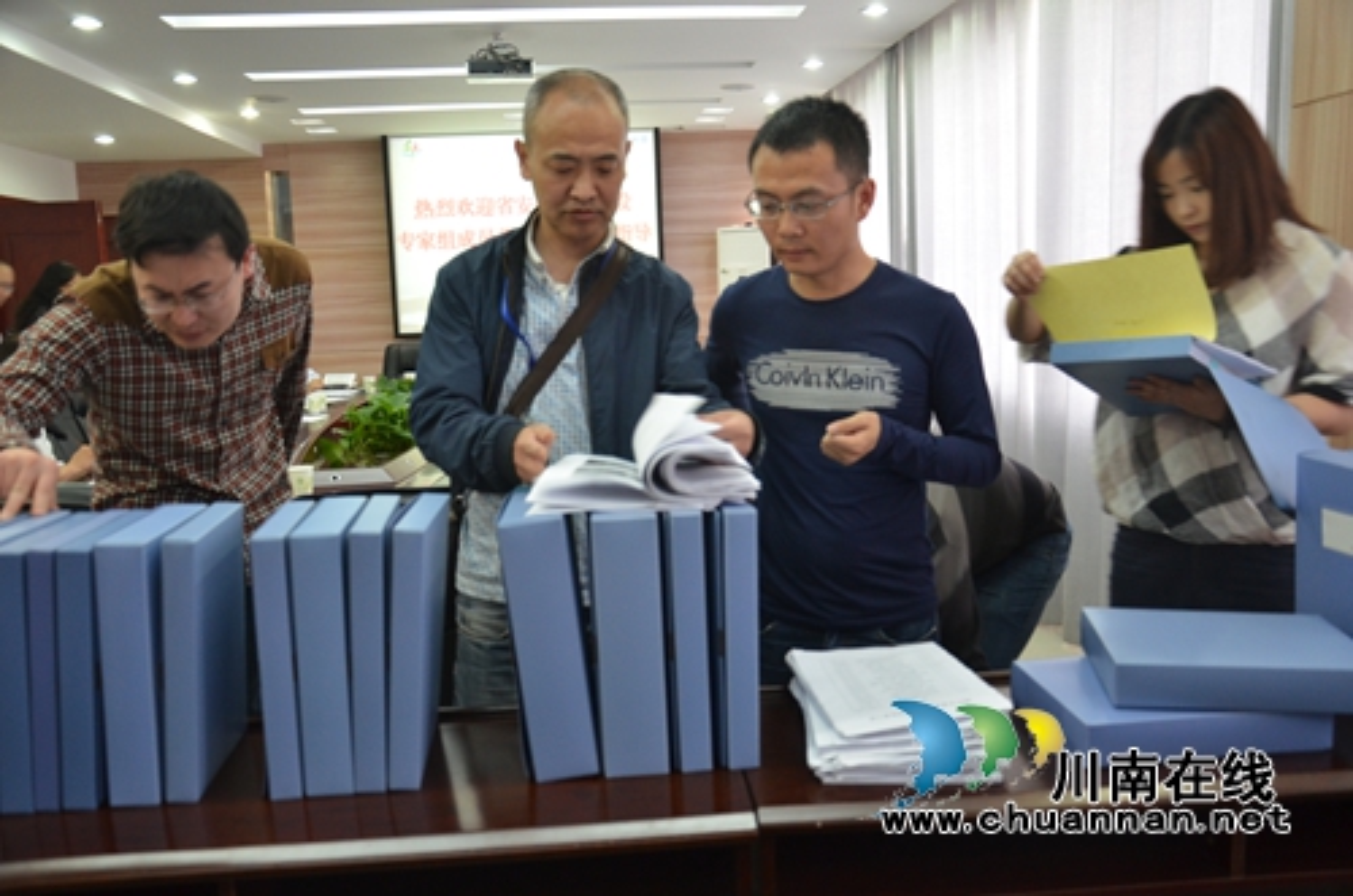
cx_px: 676
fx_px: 1181
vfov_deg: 41.5
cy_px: 448
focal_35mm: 32
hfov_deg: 59.6
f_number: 3.8
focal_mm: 21
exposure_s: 1/20
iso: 1100
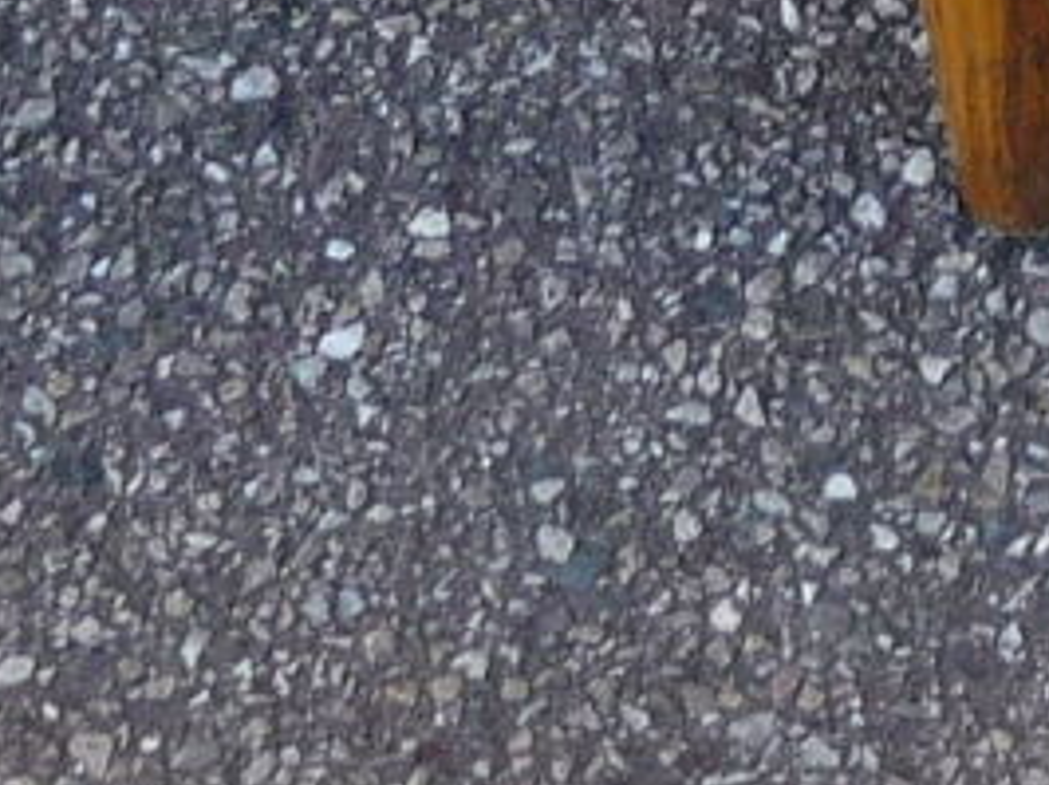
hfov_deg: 9.4
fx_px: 6298
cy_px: -2114
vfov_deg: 6.2
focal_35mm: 208
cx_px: 1163
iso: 100
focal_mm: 4.8
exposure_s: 1/125
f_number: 2.8
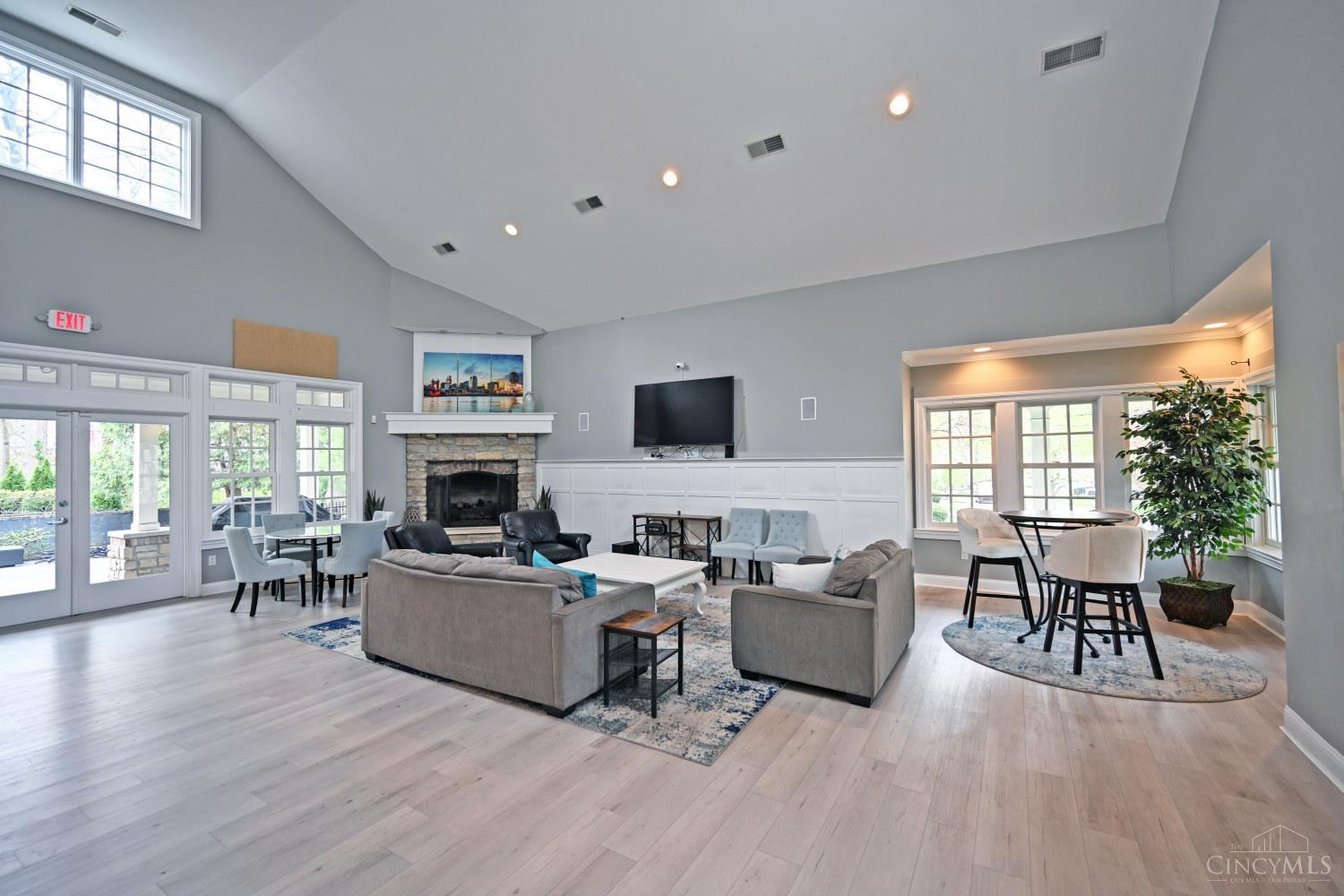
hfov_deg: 100.4
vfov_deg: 77.3
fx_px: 560
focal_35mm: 15
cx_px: 672
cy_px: 448
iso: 280
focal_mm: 15
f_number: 4
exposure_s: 1/60
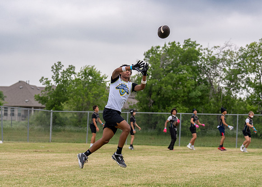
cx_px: 126
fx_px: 714
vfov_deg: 14.9
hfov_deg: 20.8
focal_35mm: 96
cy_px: 114
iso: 200
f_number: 2.8
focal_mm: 70
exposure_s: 1/2500
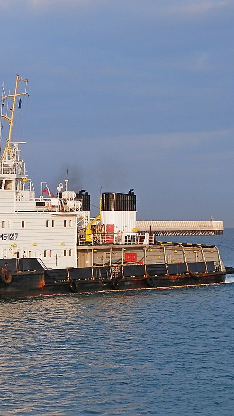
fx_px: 1312
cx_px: 22
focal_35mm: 119
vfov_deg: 18.0
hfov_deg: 10.1
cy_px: 204
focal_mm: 14.4
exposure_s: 1/250
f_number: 4.6
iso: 80
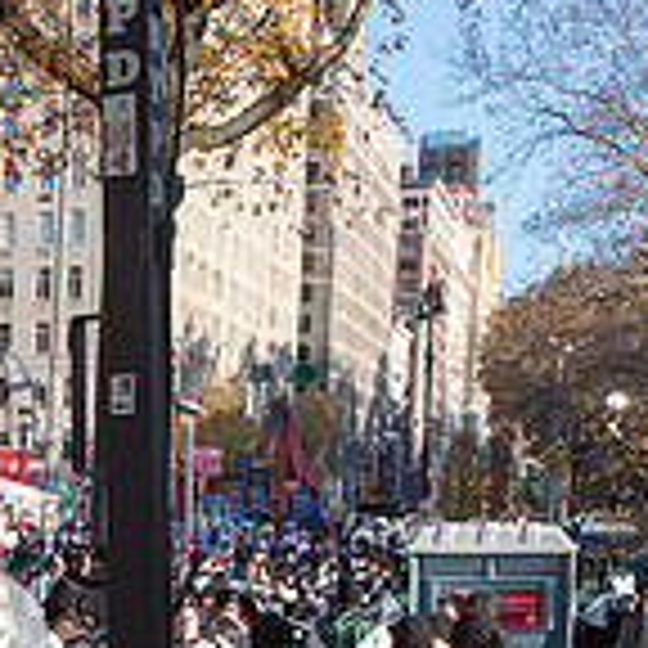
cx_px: -292
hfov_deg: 18.9
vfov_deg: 19.8
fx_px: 1737
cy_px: 781
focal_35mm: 82
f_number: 11
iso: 400
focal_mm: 24
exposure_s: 1/500
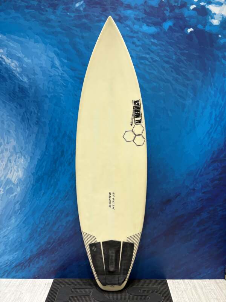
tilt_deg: -9.1
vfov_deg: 67.3
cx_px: 113
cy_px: 151
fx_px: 226
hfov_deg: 53.1
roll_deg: -0.4
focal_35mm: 26
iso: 50
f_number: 1.6
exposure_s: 1/122
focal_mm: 5.96
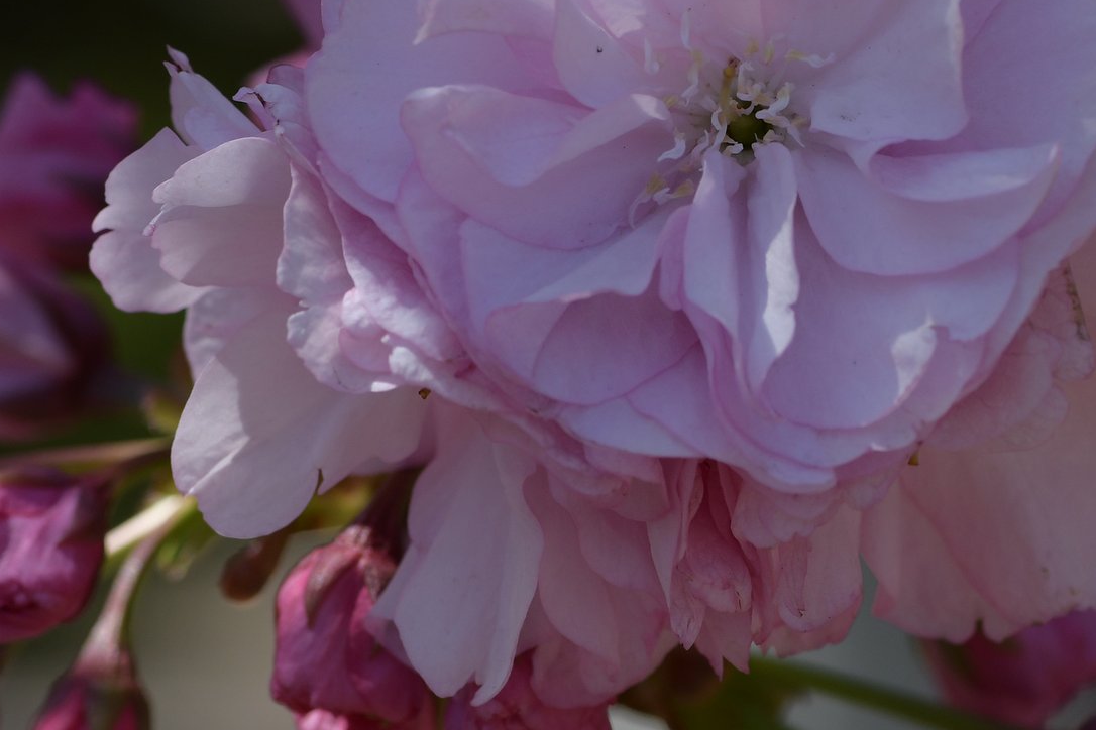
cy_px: 95
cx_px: 743
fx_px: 9011
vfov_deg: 4.6
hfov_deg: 7.0
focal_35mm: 296
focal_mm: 105
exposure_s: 1/640
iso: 250
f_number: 8
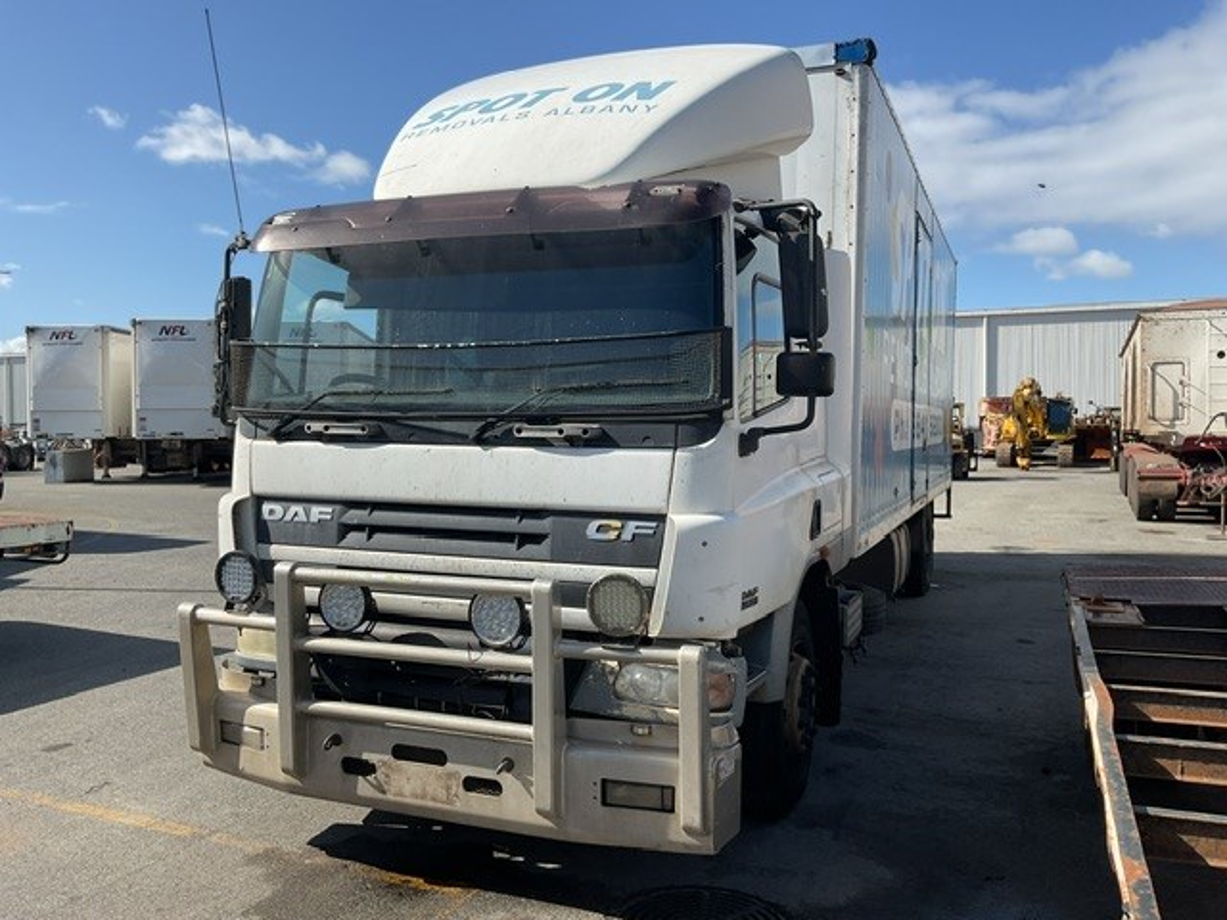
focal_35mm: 29
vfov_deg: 48.2
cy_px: 460
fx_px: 1028
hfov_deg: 61.7
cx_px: 614
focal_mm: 3
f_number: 1.8
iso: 16
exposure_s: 1/2058
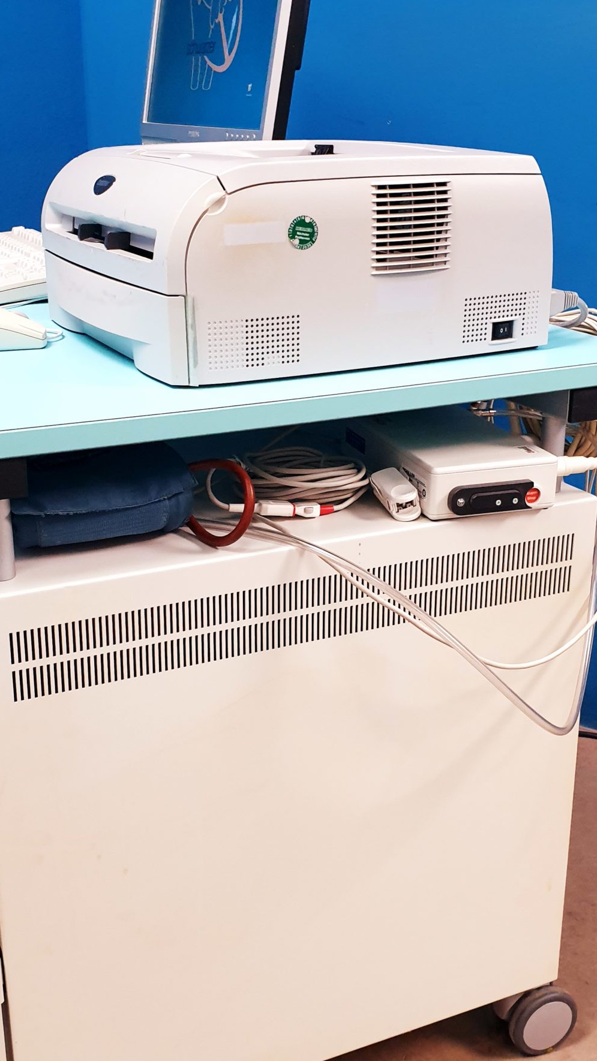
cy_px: 523
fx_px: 1154
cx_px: 265
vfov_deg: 49.4
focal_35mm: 41
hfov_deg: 29.0
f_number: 2.4
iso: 250
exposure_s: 1/50
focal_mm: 4.3
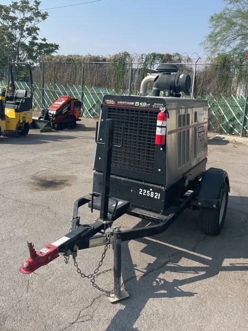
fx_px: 296
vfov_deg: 58.0
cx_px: 108
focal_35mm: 31
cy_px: 136
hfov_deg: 45.3
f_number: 1.6
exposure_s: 1/3521
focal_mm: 5.1
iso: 50
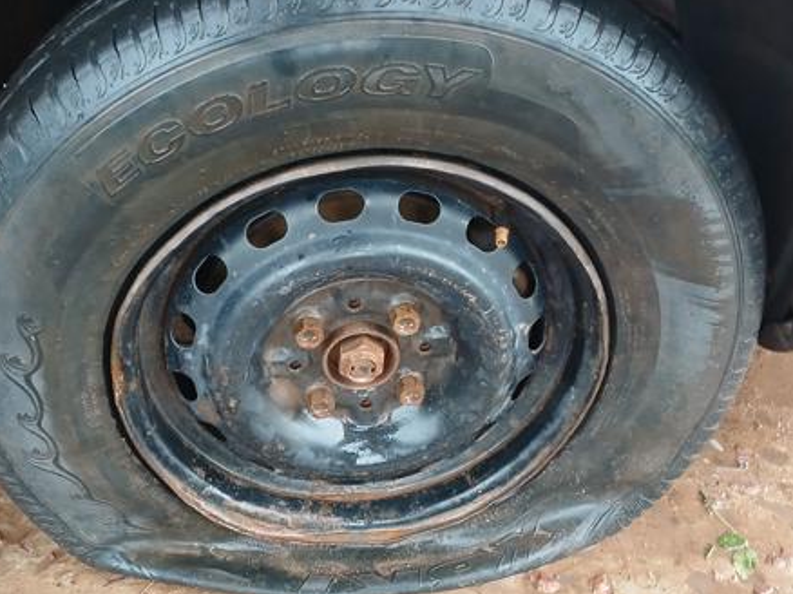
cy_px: 326
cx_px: 342
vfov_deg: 37.7
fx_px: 870
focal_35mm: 38
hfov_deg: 48.9
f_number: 1.8
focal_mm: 3.98
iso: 250
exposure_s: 1/50
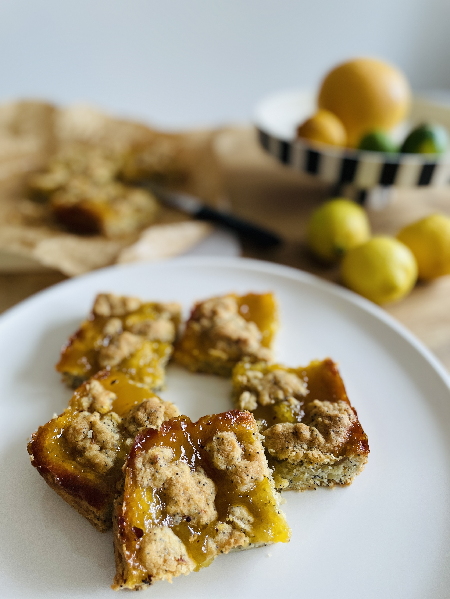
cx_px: 225
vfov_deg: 67.3
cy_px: 300
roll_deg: -3.2
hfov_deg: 53.1
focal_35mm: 26
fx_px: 451
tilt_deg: -36.0
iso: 160
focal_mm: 4.2
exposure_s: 1/50
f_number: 1.6
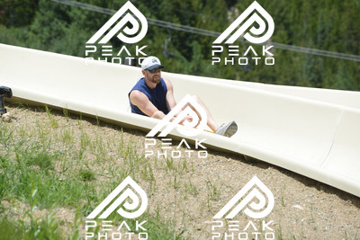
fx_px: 1951
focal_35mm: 195
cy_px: 120
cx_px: 180
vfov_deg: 7.0
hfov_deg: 10.5
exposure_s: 1/1250
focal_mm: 195
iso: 360
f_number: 6.3
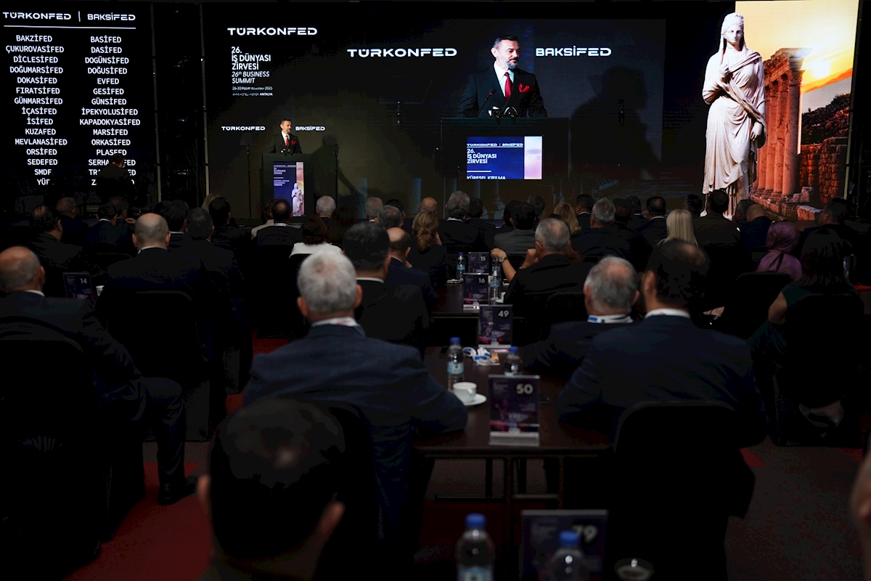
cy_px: 290
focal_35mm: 37
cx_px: 436
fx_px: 895
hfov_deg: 51.9
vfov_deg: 35.9
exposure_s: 1/160
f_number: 2.8
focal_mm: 37
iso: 500
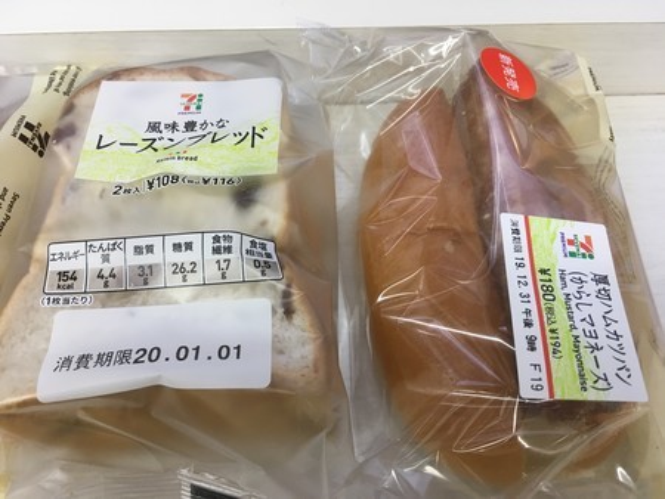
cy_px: 250
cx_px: 332
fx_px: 557
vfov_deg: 48.3
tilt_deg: -59.3
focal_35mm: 29
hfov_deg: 61.6
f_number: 2.2
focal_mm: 4.15
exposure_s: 1/30
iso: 40
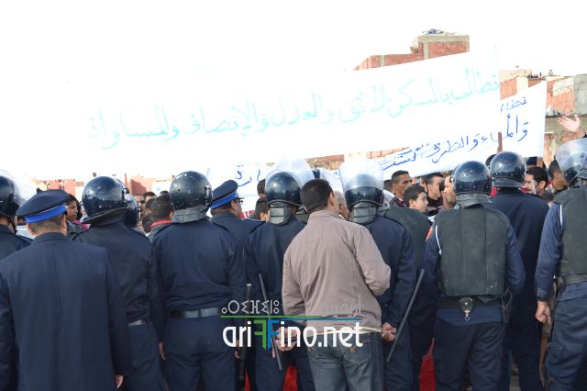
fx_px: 782
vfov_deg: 28.0
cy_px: 196
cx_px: 294
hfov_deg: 41.1
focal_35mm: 48
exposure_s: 1/200
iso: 100
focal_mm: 32
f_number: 5.6
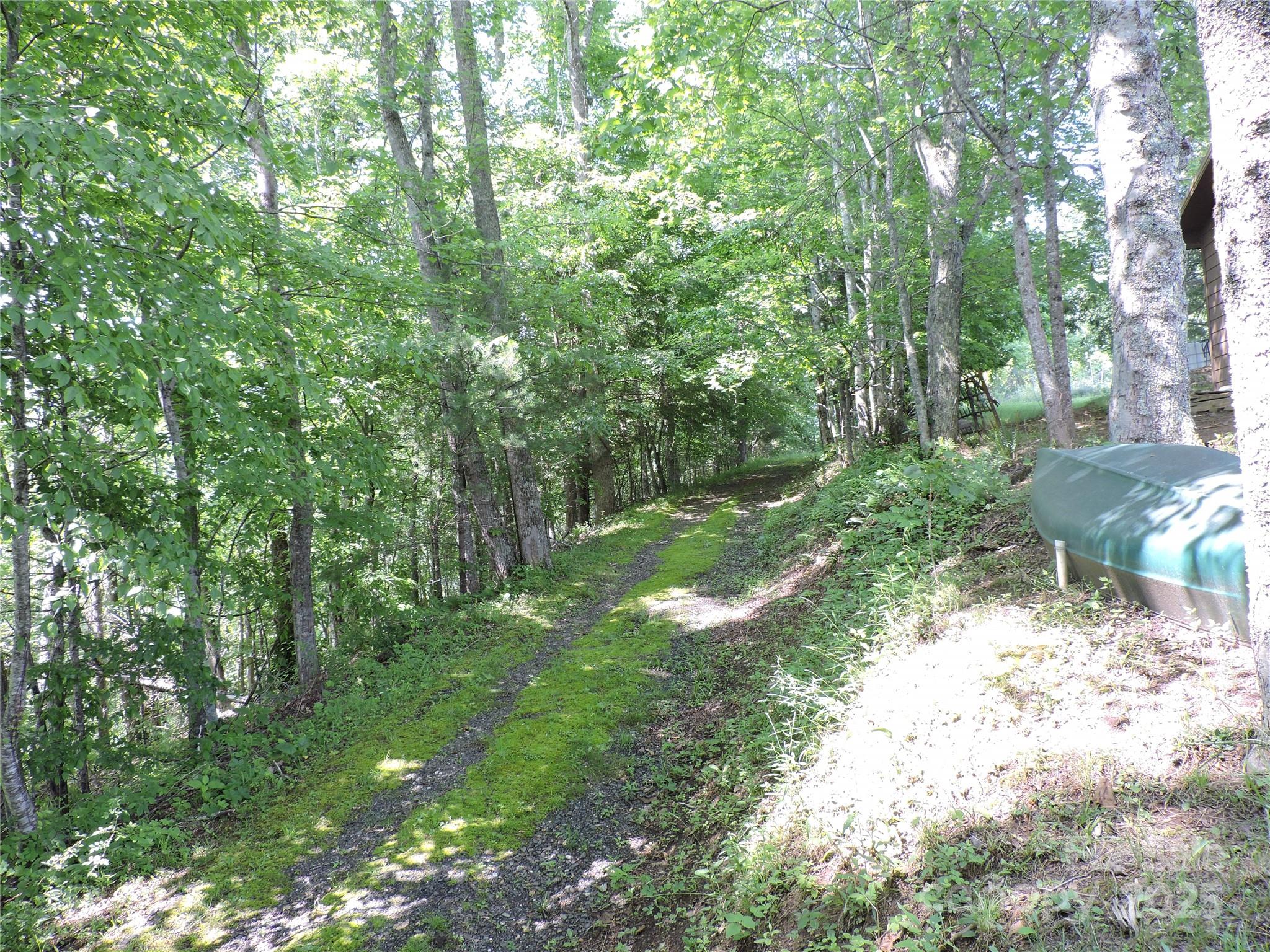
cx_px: 635
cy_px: 476
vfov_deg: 56.8
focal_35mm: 24
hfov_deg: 71.6
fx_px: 881
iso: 100
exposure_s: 1/50
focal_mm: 4.3
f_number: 3
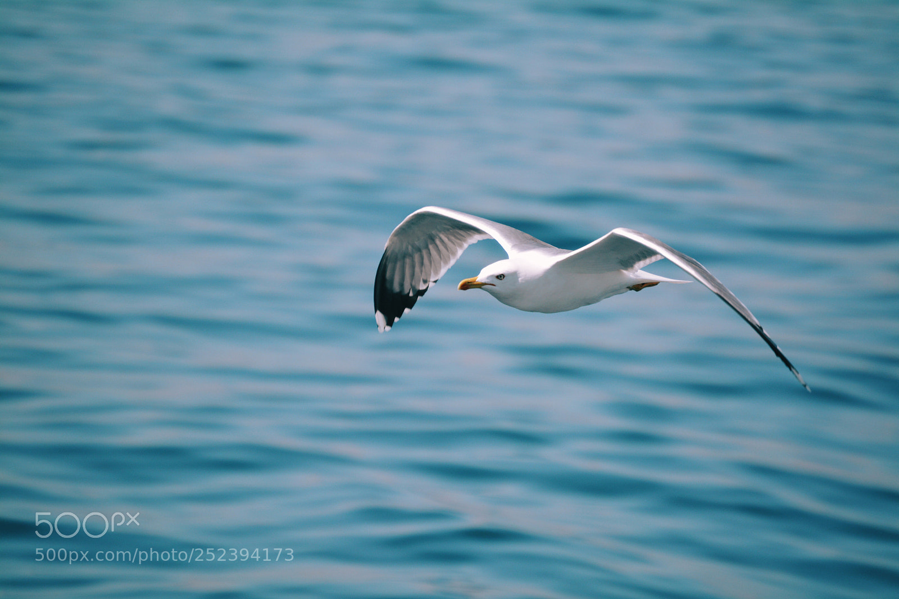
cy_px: 300
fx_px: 7490
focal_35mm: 300
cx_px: 450
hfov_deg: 6.9
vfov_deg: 4.6
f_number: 5.6
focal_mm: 200
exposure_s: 1/2000
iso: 360
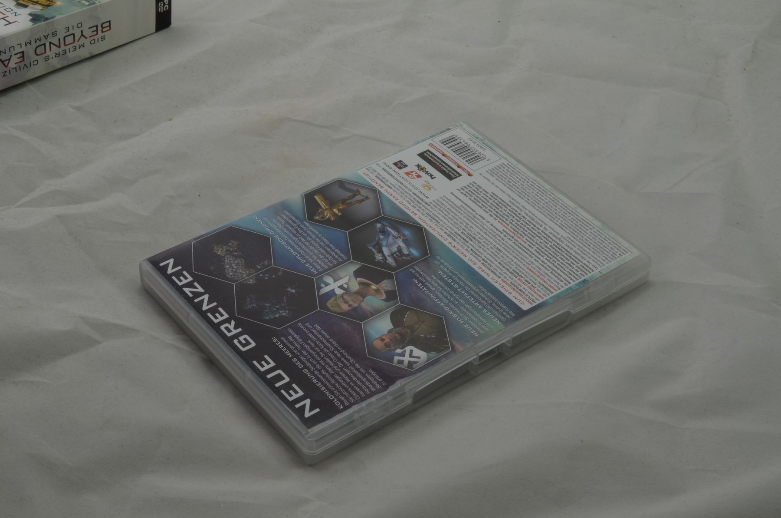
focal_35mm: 60
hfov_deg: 33.5
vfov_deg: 22.5
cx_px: 390
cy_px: 259
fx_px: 1299
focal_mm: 40
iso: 100
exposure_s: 1/3
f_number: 20
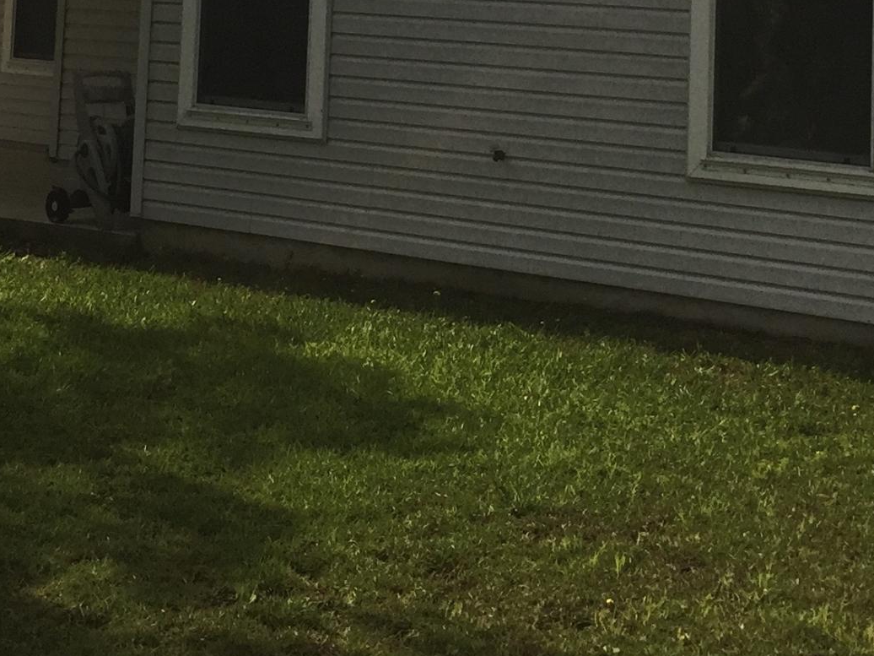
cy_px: -207
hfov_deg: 23.3
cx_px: 424
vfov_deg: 16.6
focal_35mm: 84
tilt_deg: +5.2
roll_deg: -2.8
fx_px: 2121
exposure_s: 1/3968
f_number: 2.2
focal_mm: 4.15
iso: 40
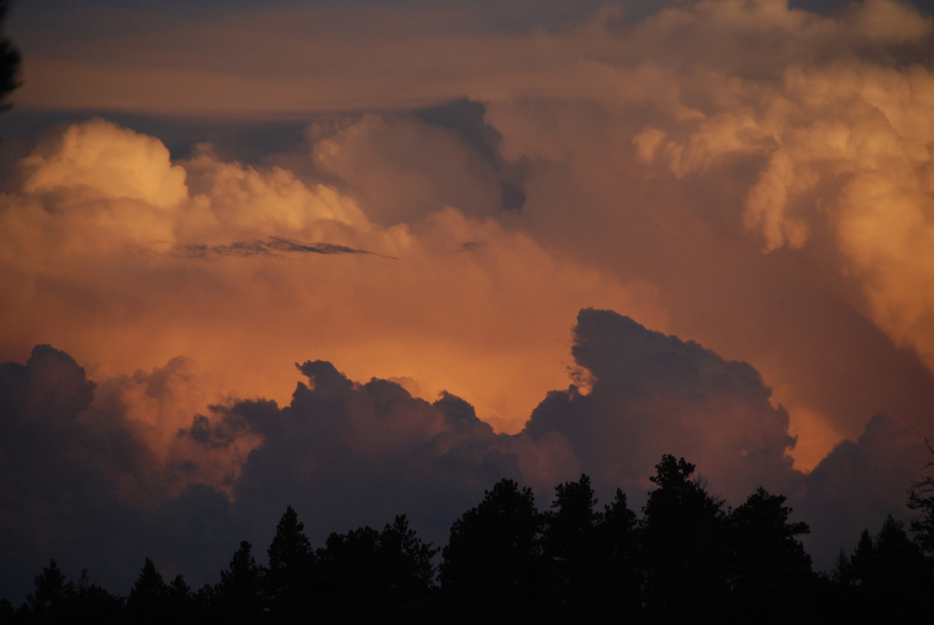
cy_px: 312
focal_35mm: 300
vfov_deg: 4.6
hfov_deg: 6.9
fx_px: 7793
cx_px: 467
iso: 400
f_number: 5.6
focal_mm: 200
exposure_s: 1/500
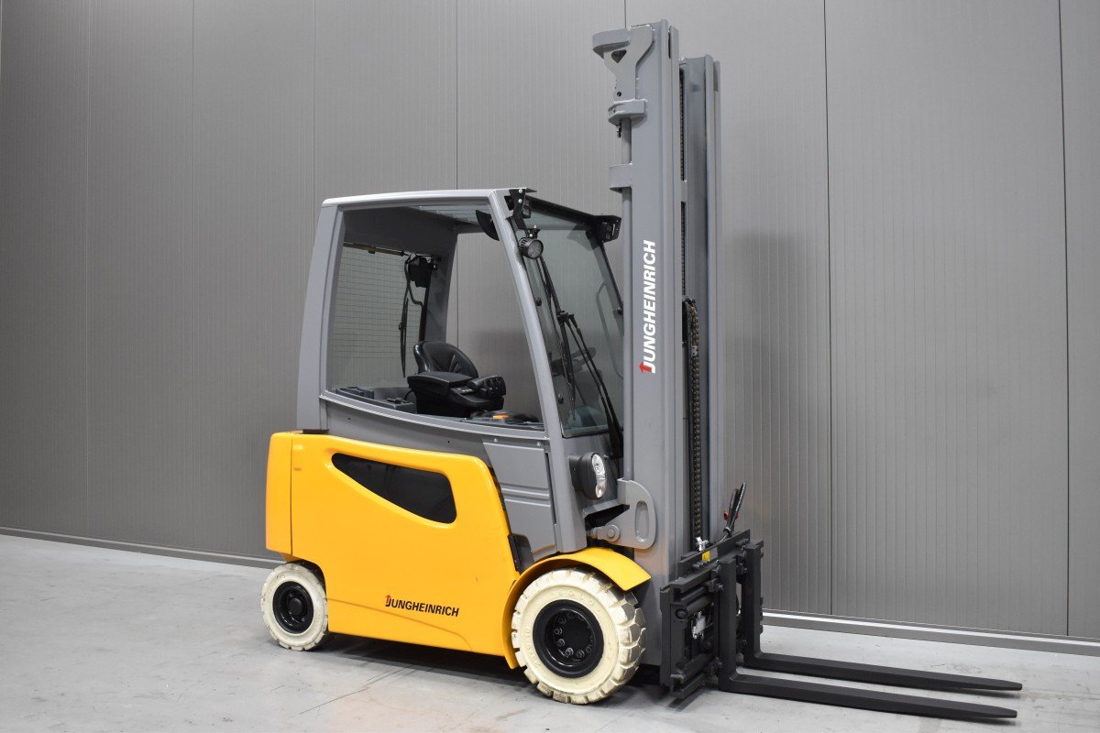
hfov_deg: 57.2
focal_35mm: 33
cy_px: 366
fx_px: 1008
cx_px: 550
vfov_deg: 40.0
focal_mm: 22
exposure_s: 1/50
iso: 1250
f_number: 5
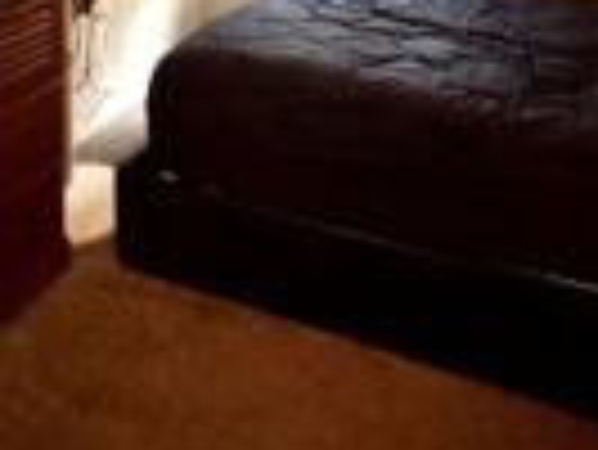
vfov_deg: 27.5
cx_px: 252
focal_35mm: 42
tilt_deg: -3.4
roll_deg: -0.5
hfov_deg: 44.6
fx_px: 726
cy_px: -162
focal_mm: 2.22
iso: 1000
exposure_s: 1/60
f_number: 2.2
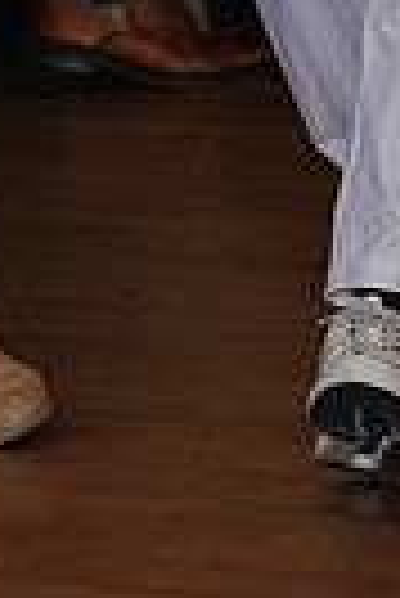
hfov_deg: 3.0
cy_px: -499
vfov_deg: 4.4
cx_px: 11
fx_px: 7613
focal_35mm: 458
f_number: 4
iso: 5000
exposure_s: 1/200
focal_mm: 70
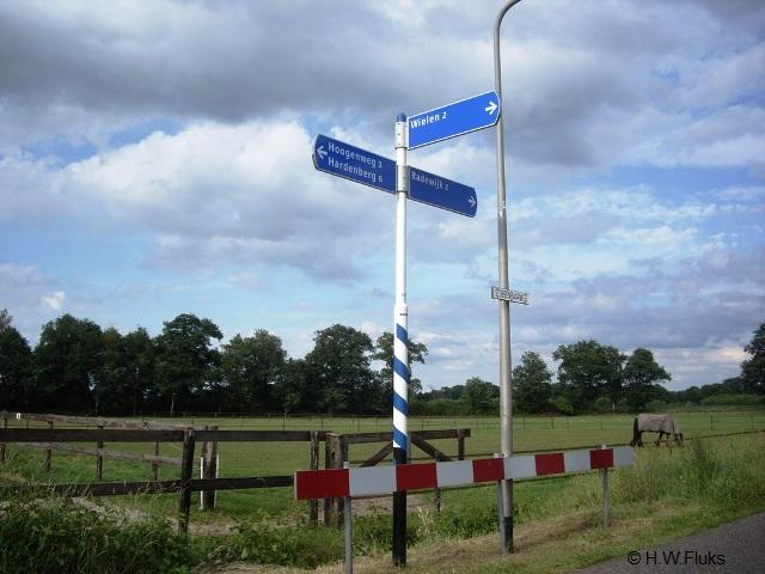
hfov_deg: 49.0
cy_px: 287
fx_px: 840
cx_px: 382
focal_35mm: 38
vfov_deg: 37.7
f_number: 2.8
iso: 64
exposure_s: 1/800
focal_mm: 7.9
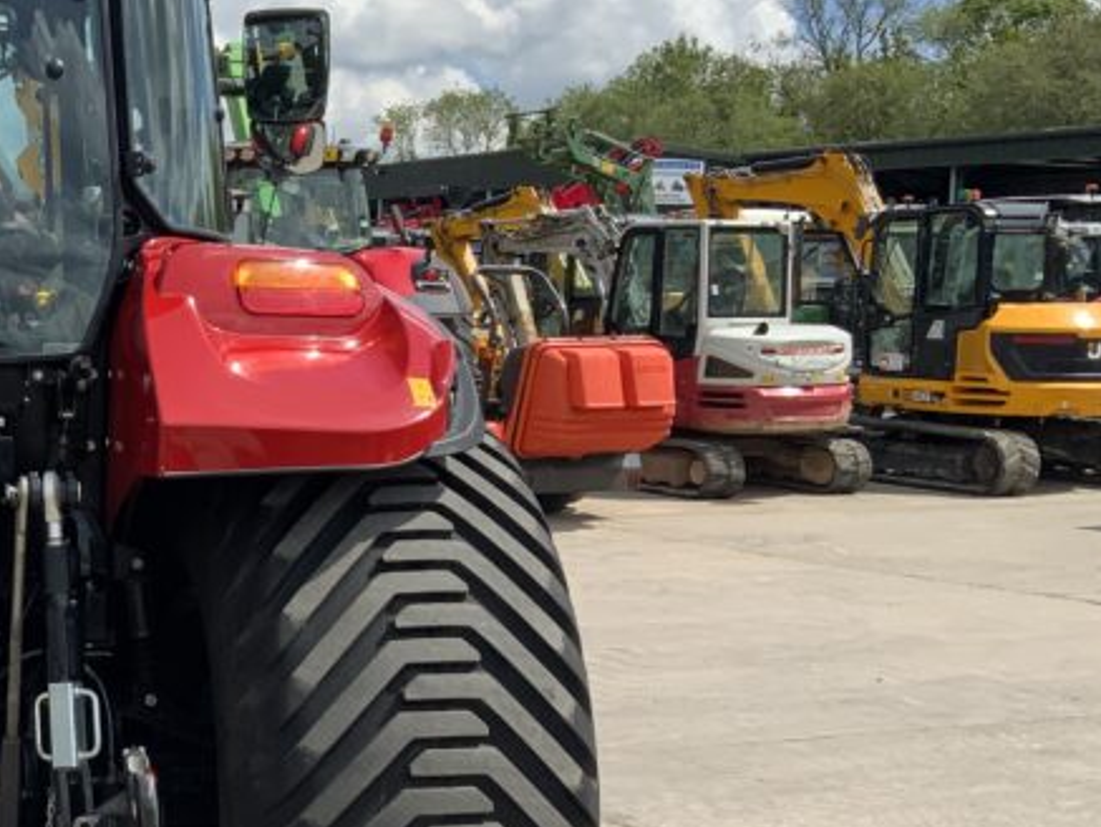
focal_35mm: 68
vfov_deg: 21.6
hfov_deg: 27.2
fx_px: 2163
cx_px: 38
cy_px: 522
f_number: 1.8
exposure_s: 1/1912
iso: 16
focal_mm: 3
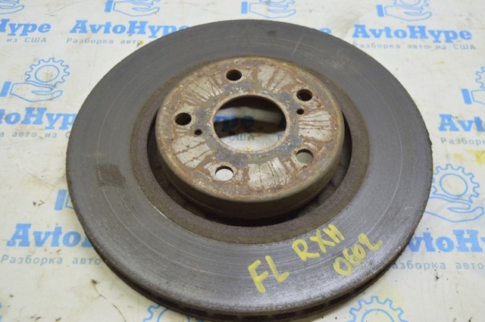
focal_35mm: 42
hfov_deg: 46.5
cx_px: 242
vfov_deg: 31.8
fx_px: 565
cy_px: 161
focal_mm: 28
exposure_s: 1/20
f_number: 5.6
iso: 400
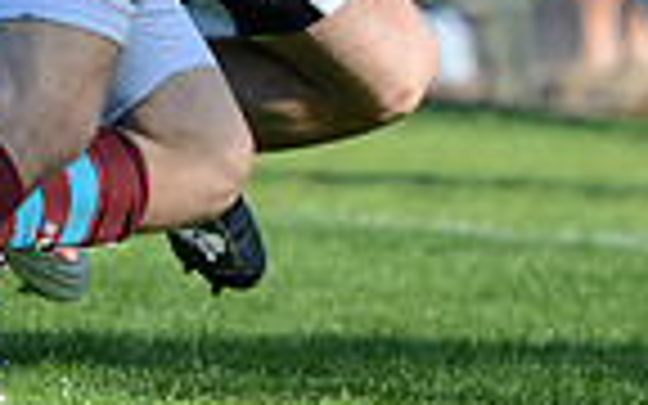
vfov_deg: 1.3
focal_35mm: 986
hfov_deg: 2.1
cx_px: -54
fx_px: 17413
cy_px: -385
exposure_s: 1/1000
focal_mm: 240
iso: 320
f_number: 4
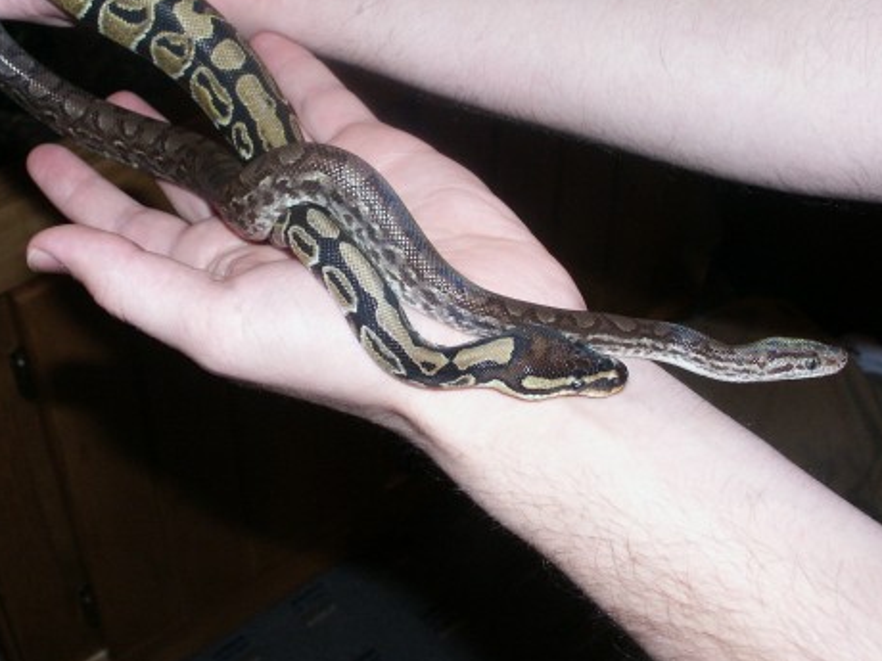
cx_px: 347
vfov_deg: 25.5
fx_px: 1452
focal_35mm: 57
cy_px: 215
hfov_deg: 33.7
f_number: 4.5
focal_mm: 10.67
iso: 200
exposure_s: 1/45
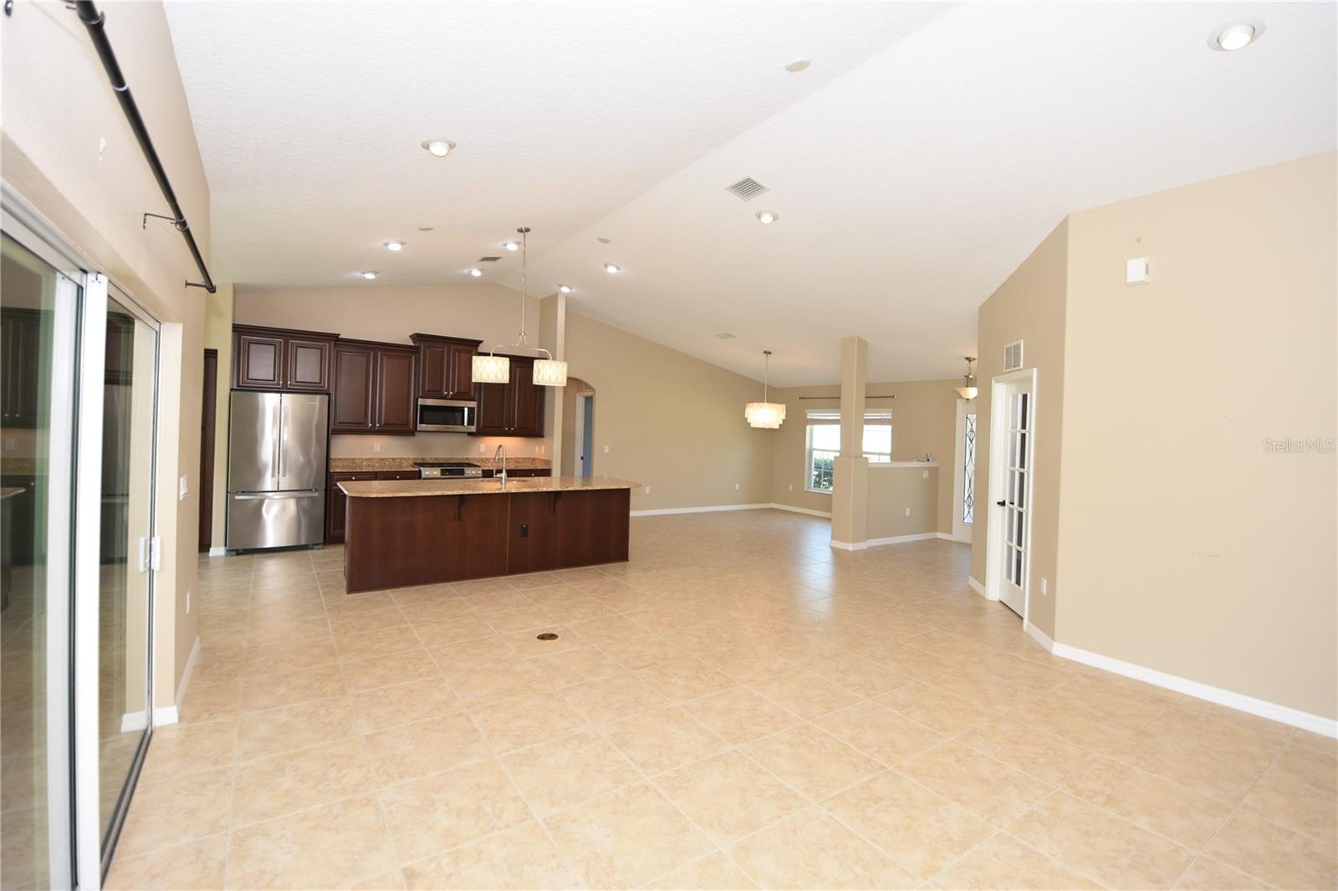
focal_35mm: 15
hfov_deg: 100.4
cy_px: 446
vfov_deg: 77.3
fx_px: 557
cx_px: 669
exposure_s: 1/60
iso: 250
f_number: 4
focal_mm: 10
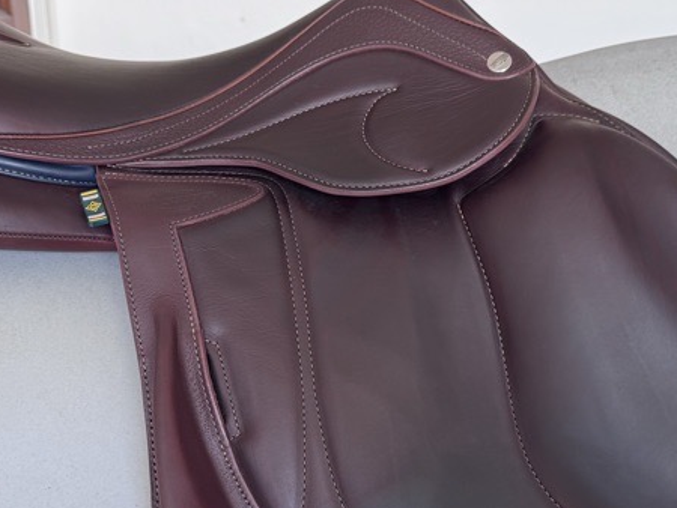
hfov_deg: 39.6
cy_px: 315
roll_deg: +1.3
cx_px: 331
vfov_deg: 30.2
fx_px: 939
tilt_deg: -17.0
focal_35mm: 48
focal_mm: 6.76
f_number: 1.78
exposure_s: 1/121
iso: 100
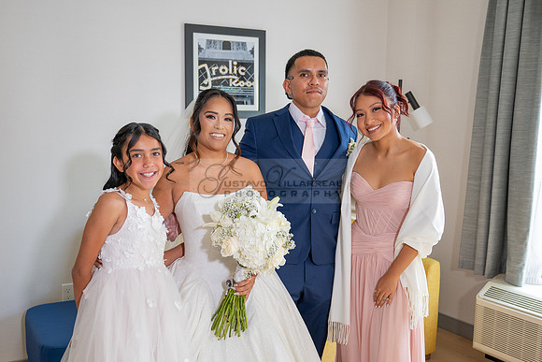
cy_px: 205
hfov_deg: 50.0
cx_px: 235
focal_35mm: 38
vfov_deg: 34.6
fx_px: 580
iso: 800
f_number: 2.8
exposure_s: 1/160
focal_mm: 34
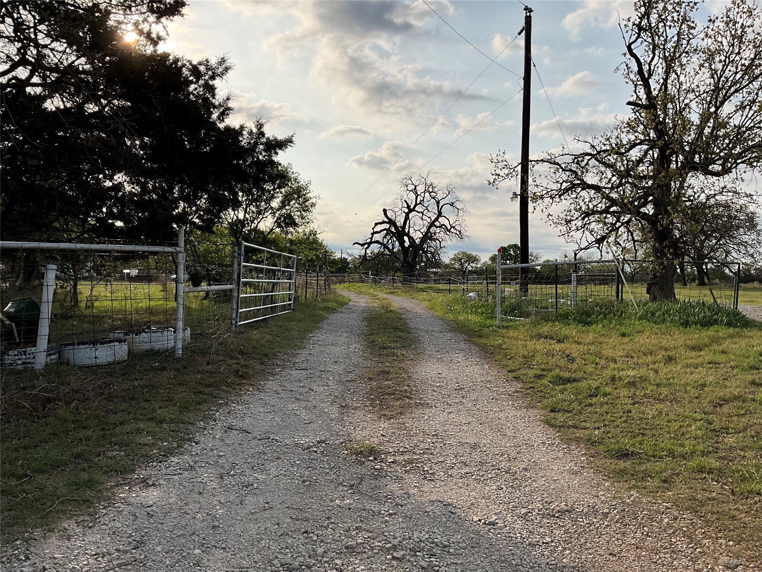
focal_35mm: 29
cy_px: 286
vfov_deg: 48.2
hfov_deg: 61.7
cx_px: 381
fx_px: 638
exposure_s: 1/3534
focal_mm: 3
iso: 25
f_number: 1.8
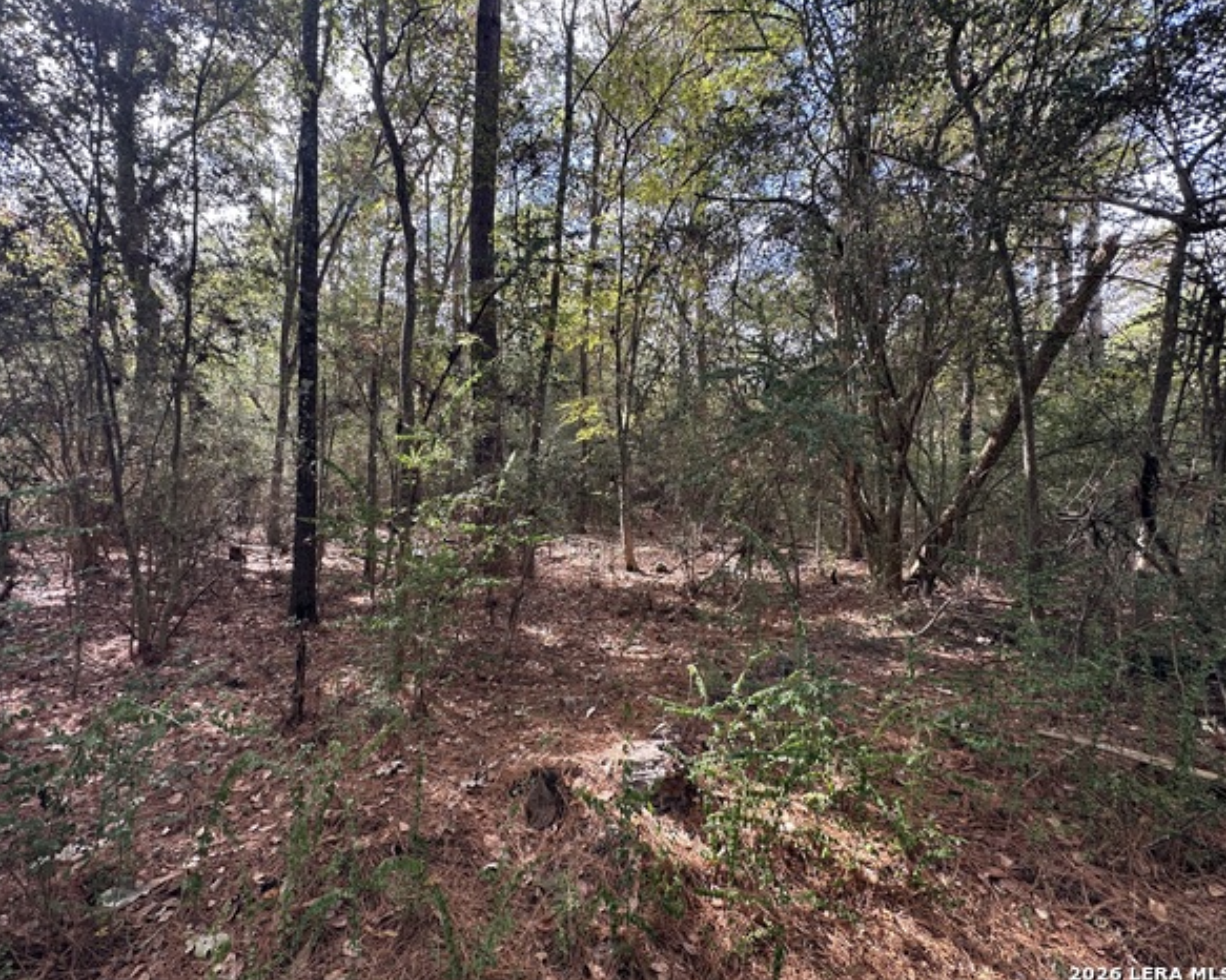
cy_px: 482
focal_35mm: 15
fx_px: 544
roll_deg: -0.7
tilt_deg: +0.9
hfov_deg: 96.6
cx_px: 564
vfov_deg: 84.0
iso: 40
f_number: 2.2
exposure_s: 1/109
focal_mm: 2.22
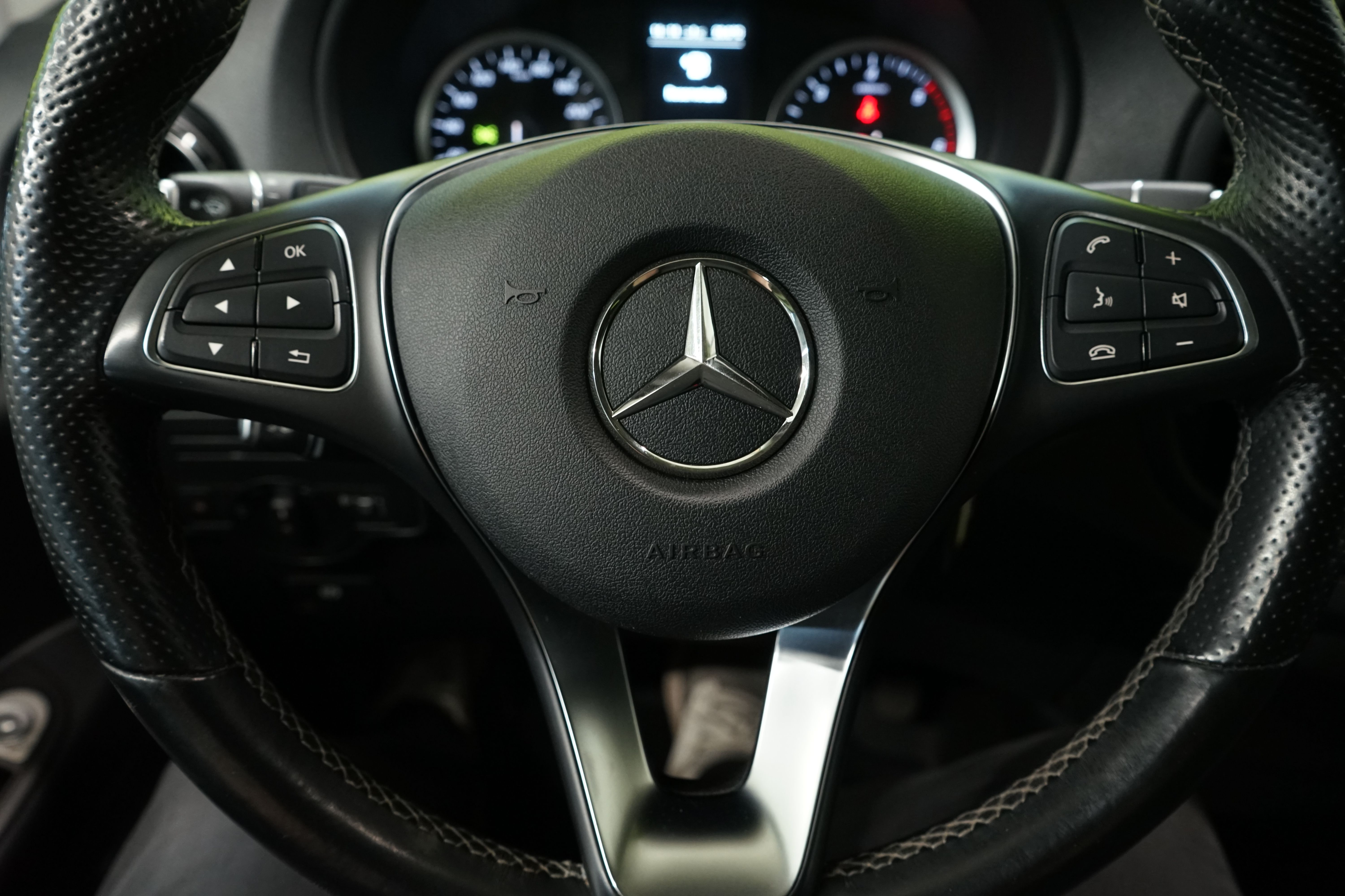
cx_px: 672
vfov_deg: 46.4
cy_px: 448
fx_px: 1046
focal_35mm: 28
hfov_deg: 65.5
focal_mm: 28
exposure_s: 1/25
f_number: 5.6
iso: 2000
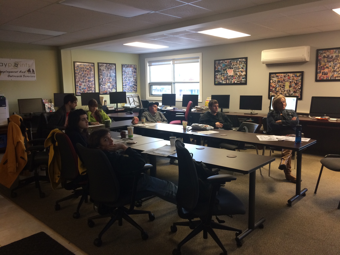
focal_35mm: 29
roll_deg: +1.6
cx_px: 170
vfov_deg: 48.2
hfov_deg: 61.7
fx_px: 285
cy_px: 128
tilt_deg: -10.1
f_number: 2.2
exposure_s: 1/30
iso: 80
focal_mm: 4.15
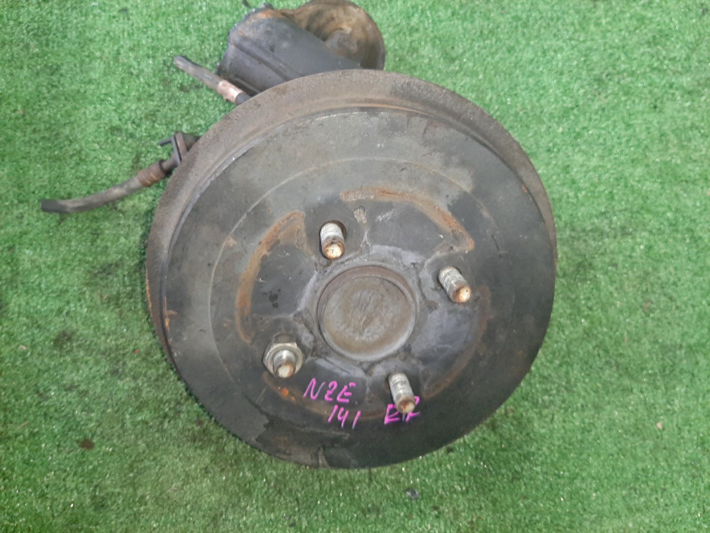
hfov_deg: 67.3
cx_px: 355
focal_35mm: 26
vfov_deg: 53.1
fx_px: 533
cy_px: 266
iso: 209
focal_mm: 3.93
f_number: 1.7
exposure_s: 1/25
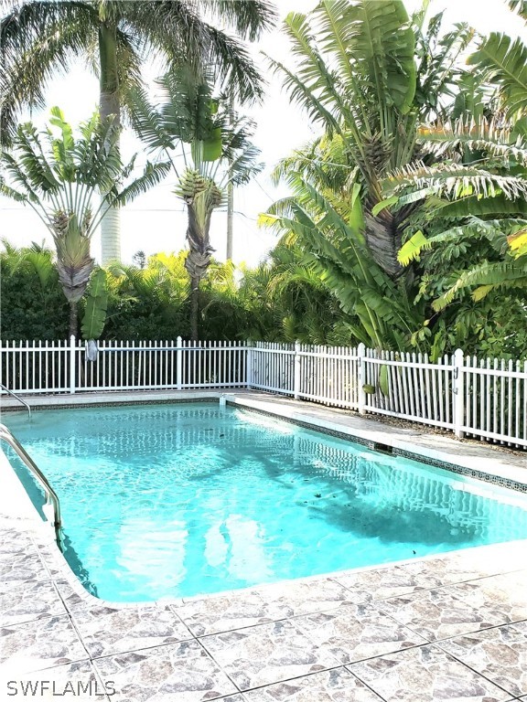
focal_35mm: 26
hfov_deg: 53.1
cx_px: 264
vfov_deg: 67.3
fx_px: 528
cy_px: 351
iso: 50
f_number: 2.4
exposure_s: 1/1853
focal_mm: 4.3
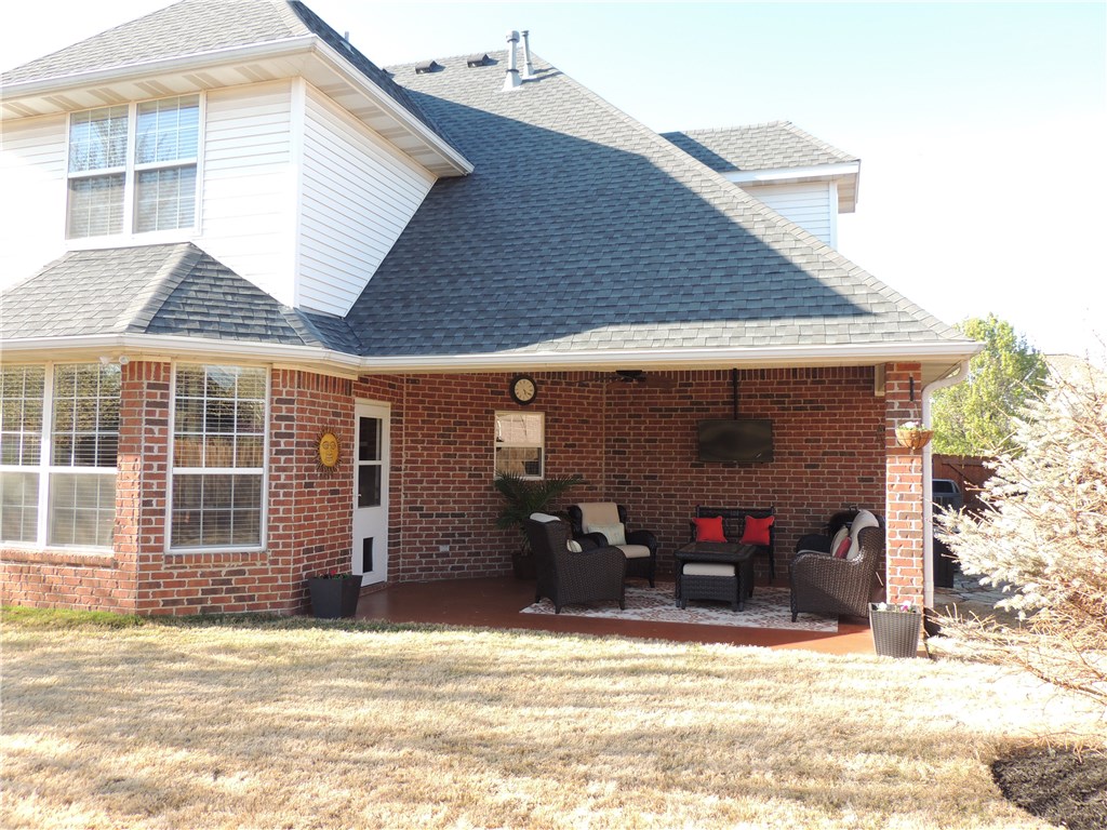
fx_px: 895
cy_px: 415
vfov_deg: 49.7
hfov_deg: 63.4
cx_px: 554
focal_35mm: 28
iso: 100
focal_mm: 4.9
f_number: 3.1
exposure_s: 1/200
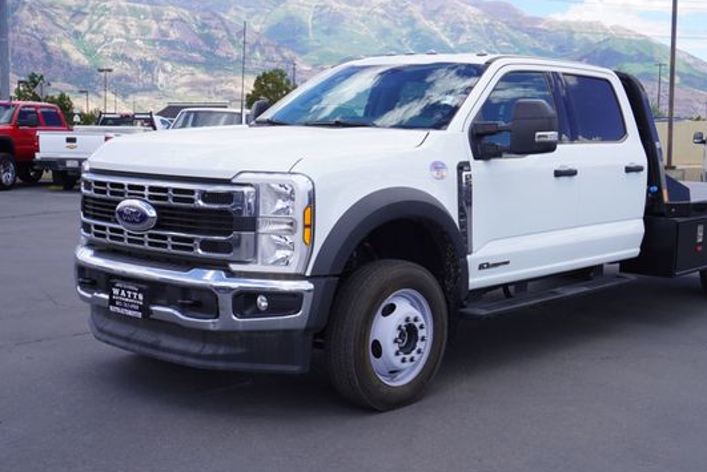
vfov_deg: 28.7
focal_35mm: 47
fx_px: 924
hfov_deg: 41.7
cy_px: 243
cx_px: 425
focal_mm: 26
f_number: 8
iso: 100
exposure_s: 1/100
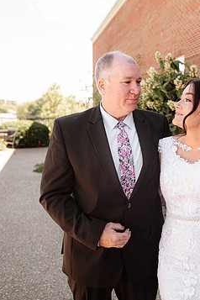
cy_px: 139
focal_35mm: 39
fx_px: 325
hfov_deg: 32.2
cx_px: 188
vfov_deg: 49.5
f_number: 2.8
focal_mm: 24
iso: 160
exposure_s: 1/400
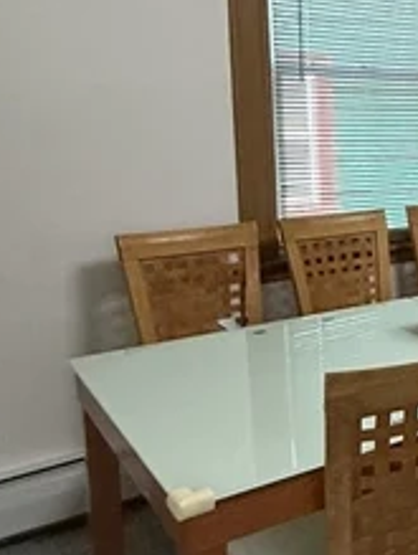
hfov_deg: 21.7
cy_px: 210
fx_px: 787
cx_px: 709
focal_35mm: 49
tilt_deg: -7.3
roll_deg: -1.2
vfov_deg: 38.6
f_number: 2.2
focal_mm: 2.22
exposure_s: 1/60
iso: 320
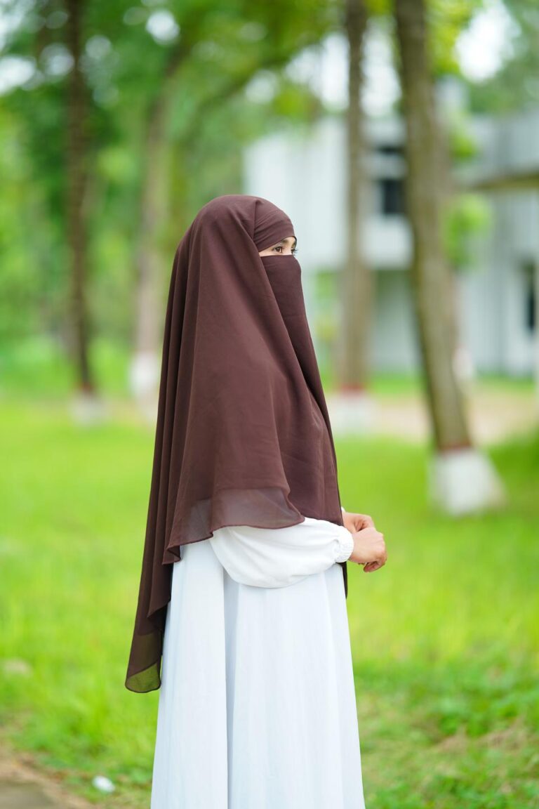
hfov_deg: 16.1
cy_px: 404
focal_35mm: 85
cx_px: 270
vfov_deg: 23.9
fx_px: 1909
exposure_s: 1/200
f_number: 1.4
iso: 100
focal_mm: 85
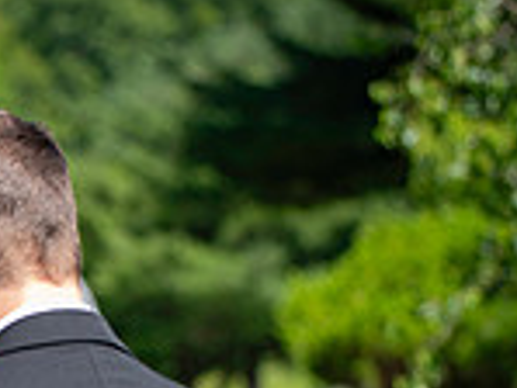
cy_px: 540
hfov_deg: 7.5
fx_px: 3901
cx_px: -212
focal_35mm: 261
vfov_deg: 5.7
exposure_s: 1/400
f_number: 3.2
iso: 50
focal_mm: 70
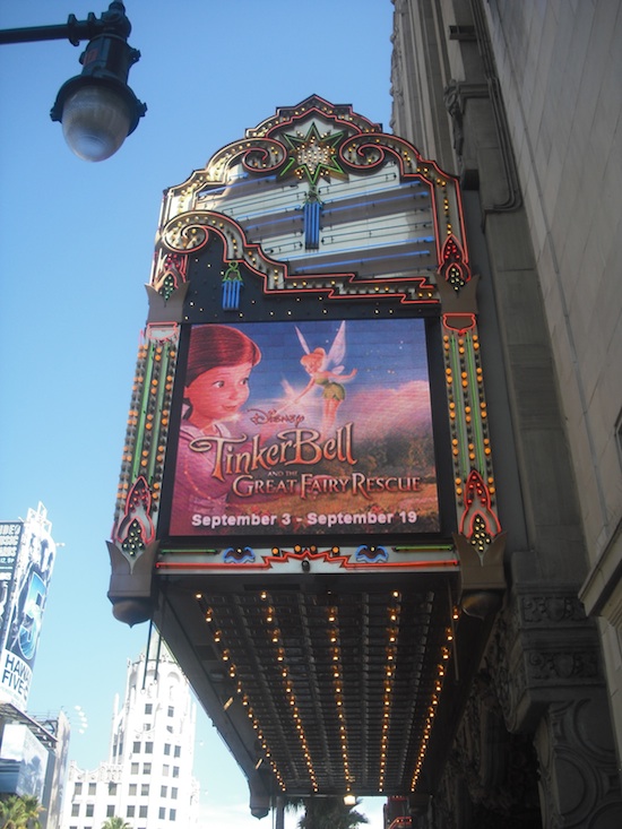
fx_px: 910
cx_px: 311
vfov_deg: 49.0
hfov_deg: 37.7
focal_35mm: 38
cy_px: 414
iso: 64
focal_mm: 6.2
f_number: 5.6
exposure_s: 1/100
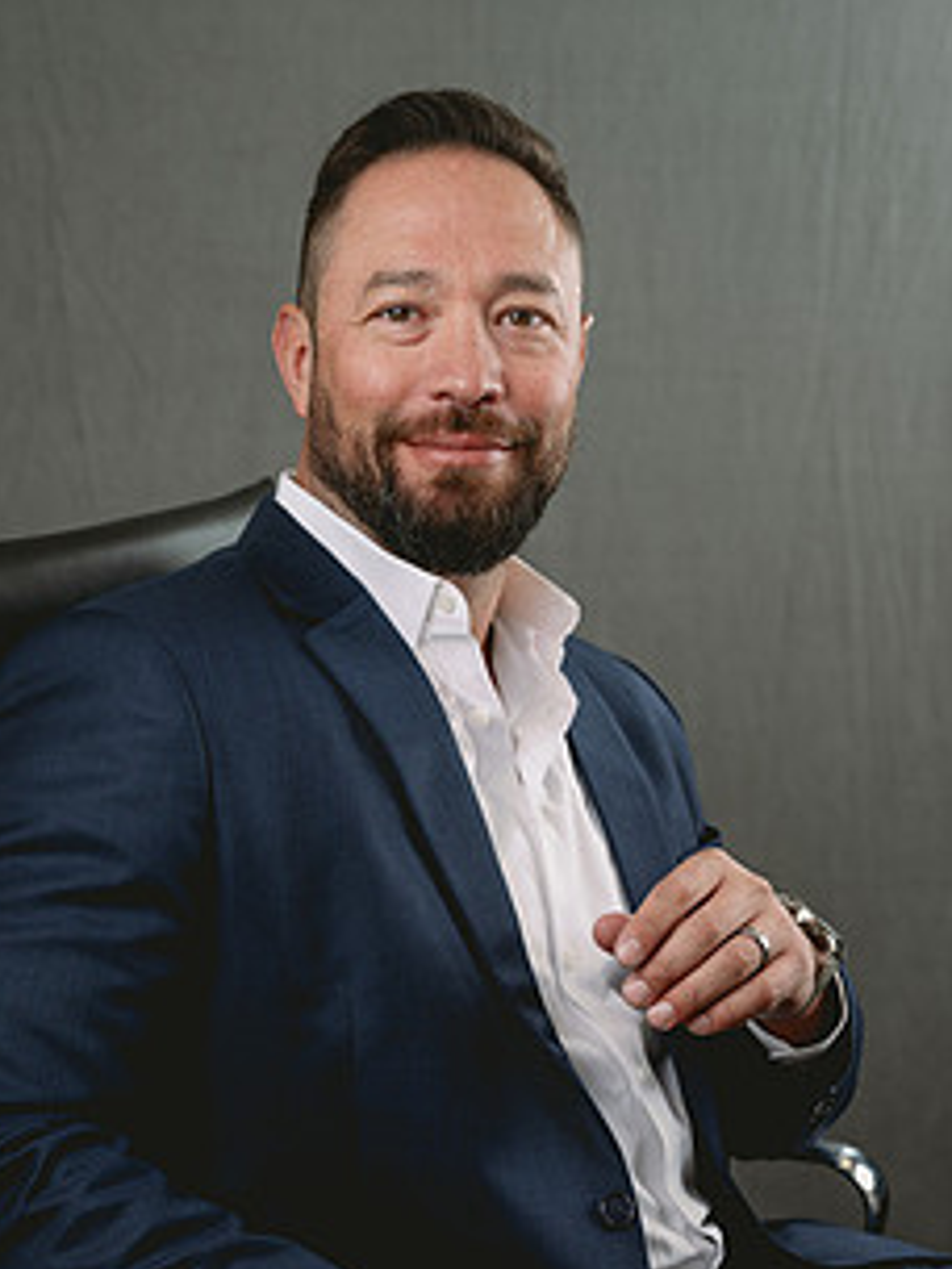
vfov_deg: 27.3
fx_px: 2603
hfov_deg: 20.7
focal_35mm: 71
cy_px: 789
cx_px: 357
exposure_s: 1/200
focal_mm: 50
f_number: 3.5
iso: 50
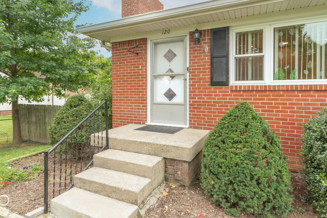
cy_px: 97
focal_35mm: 20
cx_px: 163
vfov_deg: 61.8
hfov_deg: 84.0
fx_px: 182
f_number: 4.5
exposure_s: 1/30
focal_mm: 18
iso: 50
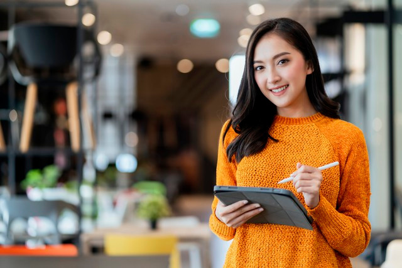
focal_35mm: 85
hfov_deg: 23.9
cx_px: 201
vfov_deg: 16.1
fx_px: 949
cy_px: 134
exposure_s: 1/250
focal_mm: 85
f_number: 1.8
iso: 400
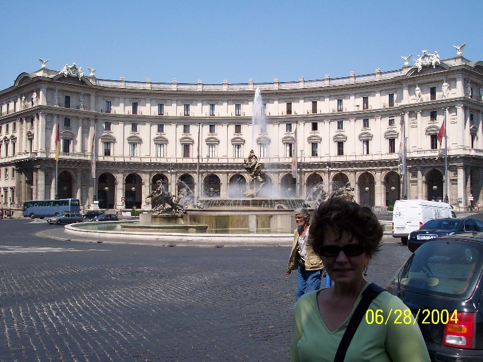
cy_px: 181
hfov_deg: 49.0
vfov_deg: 37.7
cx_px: 242
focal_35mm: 38
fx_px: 530
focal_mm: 8
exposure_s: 1/700
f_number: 4.8
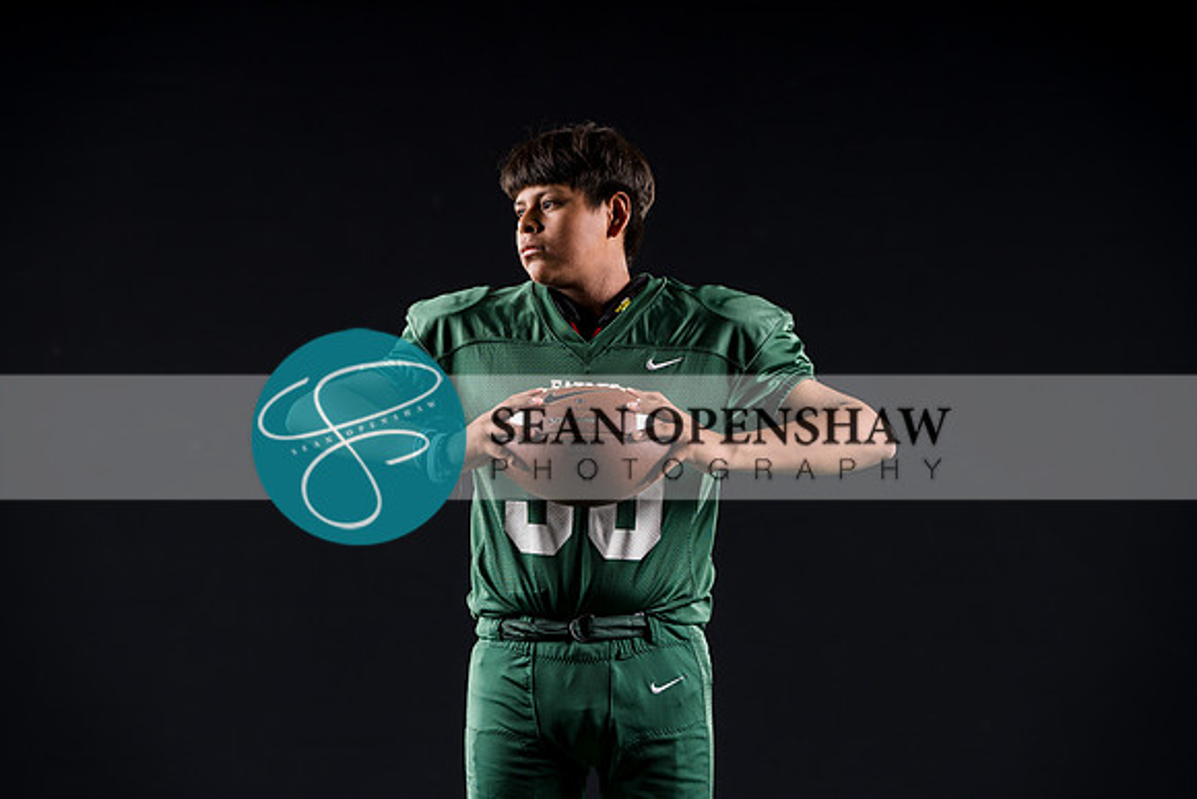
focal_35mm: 104
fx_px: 3459
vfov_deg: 13.2
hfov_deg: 19.6
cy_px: 400
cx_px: 598
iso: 200
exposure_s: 1/160
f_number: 4
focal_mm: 104
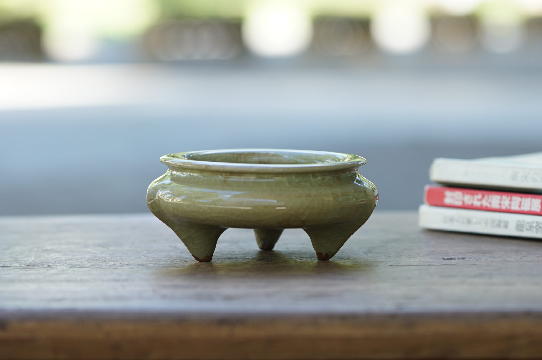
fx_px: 2031
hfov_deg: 15.2
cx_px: 271
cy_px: 180
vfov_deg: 10.1
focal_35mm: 135
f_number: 3.2
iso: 160
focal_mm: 90
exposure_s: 1/125
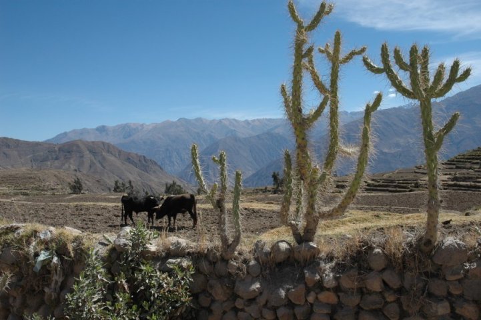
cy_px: 160
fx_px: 481
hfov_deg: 53.2
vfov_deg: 36.8
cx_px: 240
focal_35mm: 36
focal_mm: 24
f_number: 11
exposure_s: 1/250
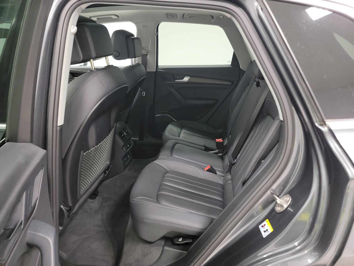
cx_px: 177
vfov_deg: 56.8
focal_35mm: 24
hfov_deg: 71.6
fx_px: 245
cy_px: 133
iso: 601
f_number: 1.8
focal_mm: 6.7
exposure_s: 1/59
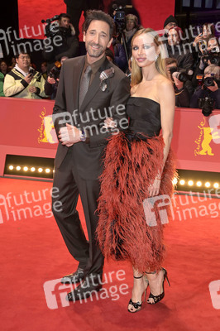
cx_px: 110
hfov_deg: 26.9
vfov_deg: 39.6
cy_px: 166
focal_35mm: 50
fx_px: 459
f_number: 5.6
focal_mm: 50
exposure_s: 1/160
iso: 1250
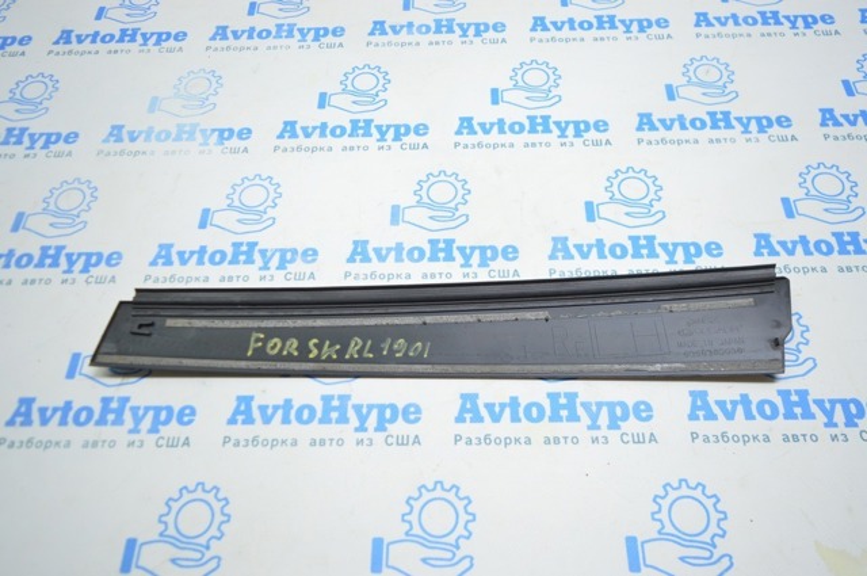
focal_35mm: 27
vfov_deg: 47.8
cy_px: 288
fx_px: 649
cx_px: 434
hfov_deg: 67.4
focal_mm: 18
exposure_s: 1/50
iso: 400
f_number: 3.5
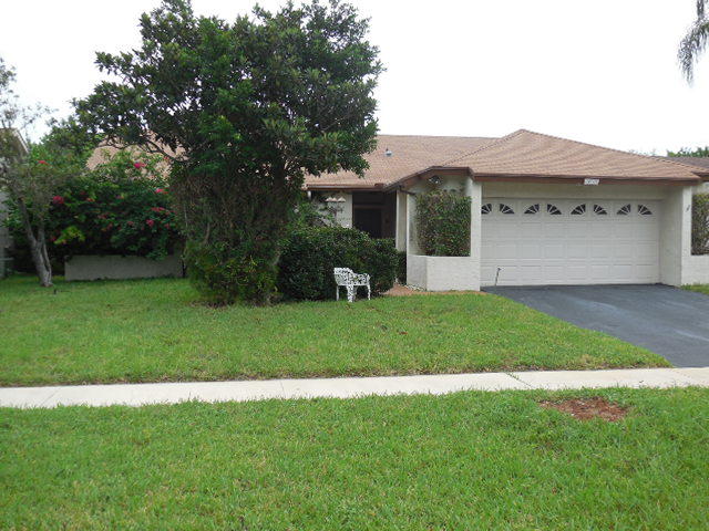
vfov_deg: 41.8
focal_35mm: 34
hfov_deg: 54.0
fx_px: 696
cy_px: 266
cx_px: 354
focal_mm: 6.1
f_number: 3.4
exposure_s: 1/500
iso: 125
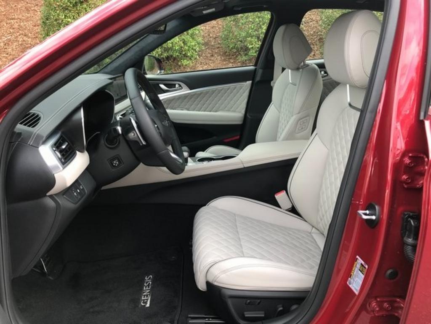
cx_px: 216
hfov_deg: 63.4
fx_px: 349
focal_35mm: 28
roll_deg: +1.0
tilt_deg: -15.7
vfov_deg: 49.7
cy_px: 162
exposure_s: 1/122
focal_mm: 3.99
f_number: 1.8
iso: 20
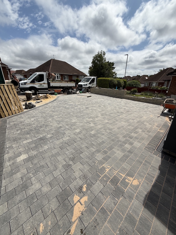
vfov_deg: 102.1
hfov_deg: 85.7
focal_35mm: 14
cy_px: 118
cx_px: 88
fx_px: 95
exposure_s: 1/3289
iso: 50
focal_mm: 2.22
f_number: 2.2
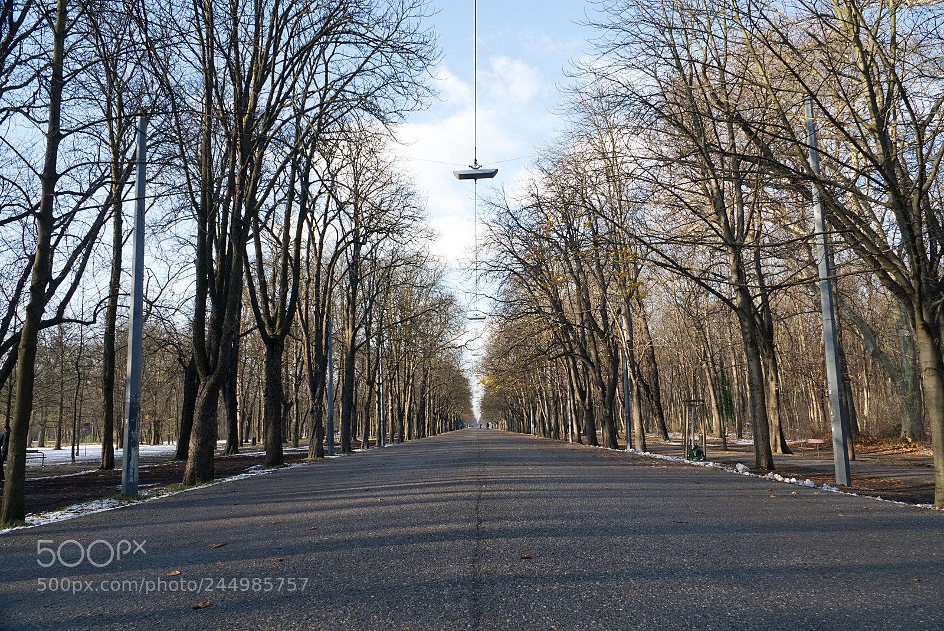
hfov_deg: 67.3
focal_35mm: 27
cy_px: 316
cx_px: 472
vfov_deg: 48.0
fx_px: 708
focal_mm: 18
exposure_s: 1/60
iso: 100
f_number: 9
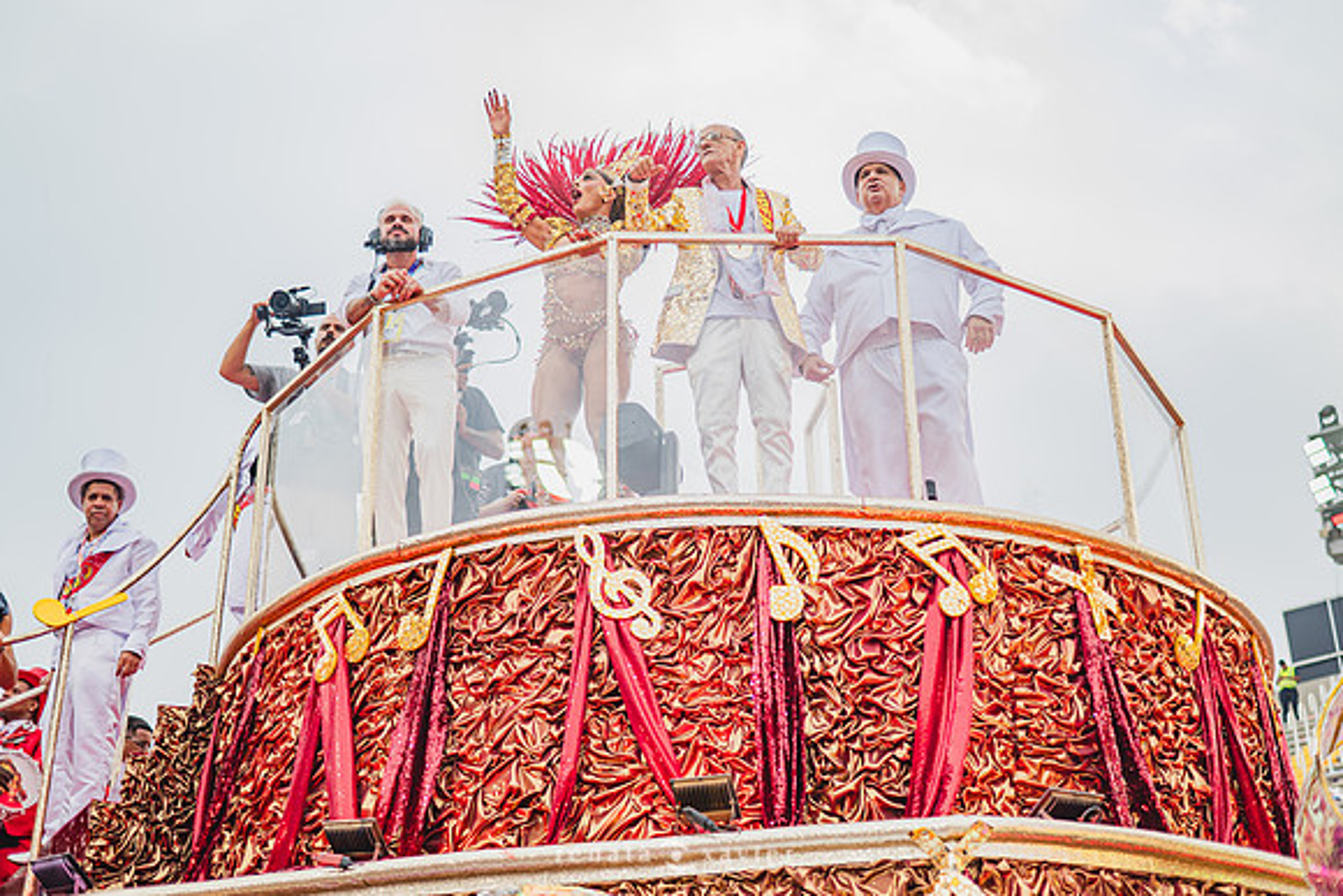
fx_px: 1866
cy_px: 448
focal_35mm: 50
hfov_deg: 39.6
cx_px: 672
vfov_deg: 27.0
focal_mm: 50
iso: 200
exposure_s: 1/1000
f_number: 1.8
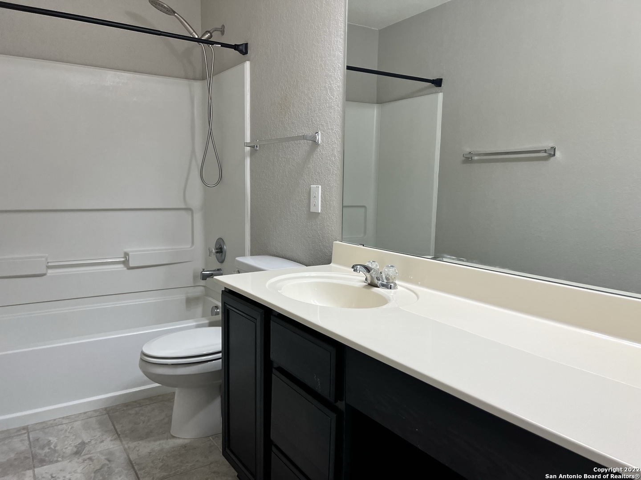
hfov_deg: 67.3
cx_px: 320
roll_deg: -0.9
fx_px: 481
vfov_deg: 53.1
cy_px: 240
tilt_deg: -7.1
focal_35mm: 26
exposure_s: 1/120
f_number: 1.5
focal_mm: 5.7
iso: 125
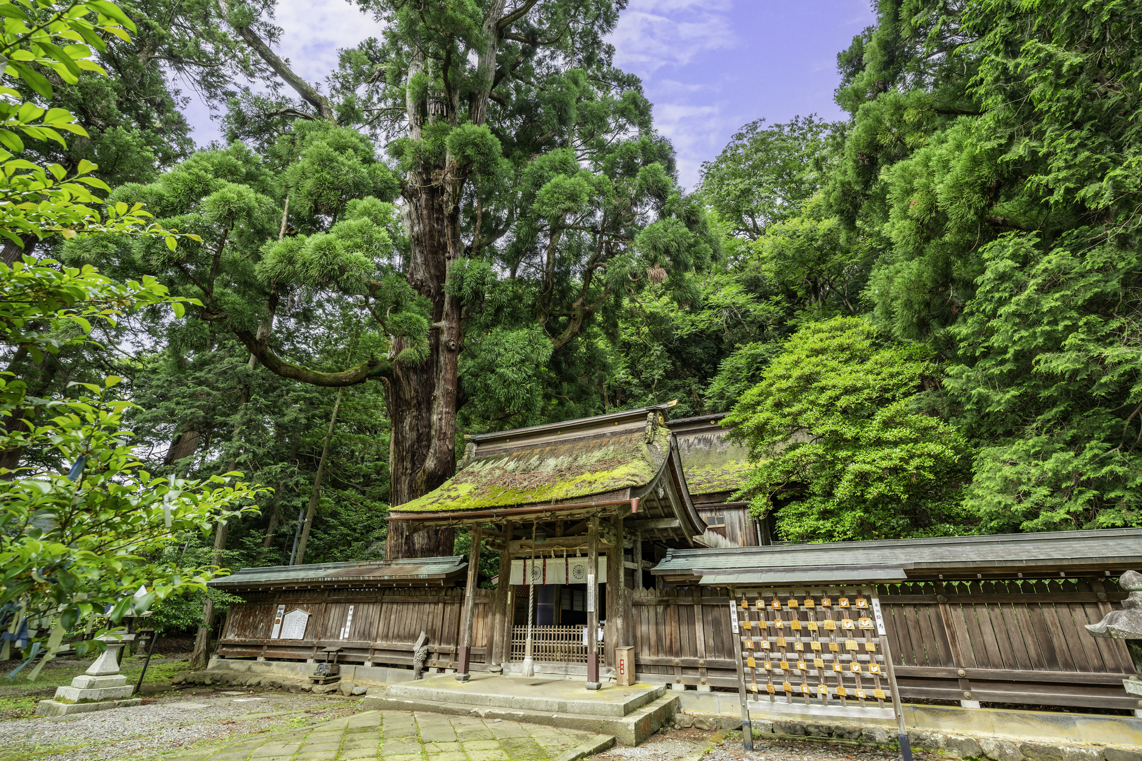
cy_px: 362
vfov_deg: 70.4
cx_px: 587
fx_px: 539
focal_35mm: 17
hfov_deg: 93.3
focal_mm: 16
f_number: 5.6
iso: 100
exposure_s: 1/50
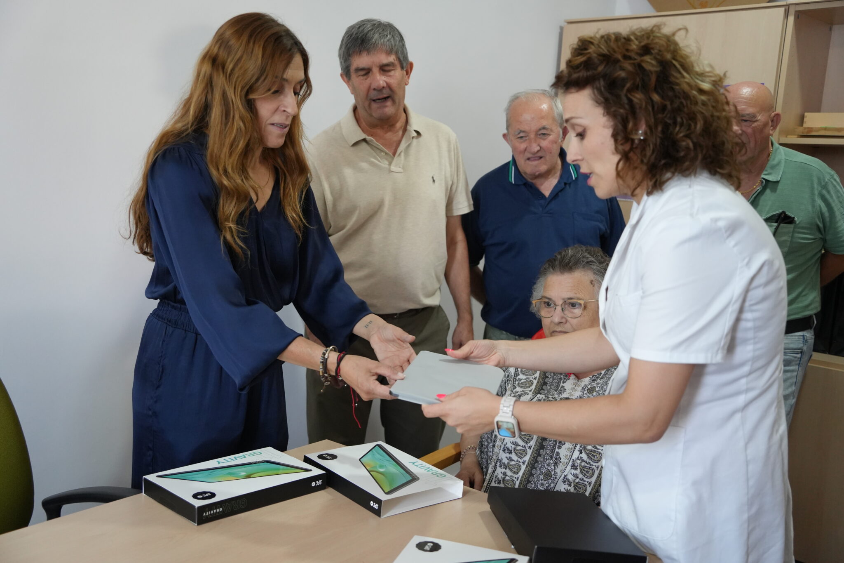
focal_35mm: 38
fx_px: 891
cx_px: 422
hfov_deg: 50.7
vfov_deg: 35.0
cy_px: 282
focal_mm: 38
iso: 3200
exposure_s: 1/160
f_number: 4
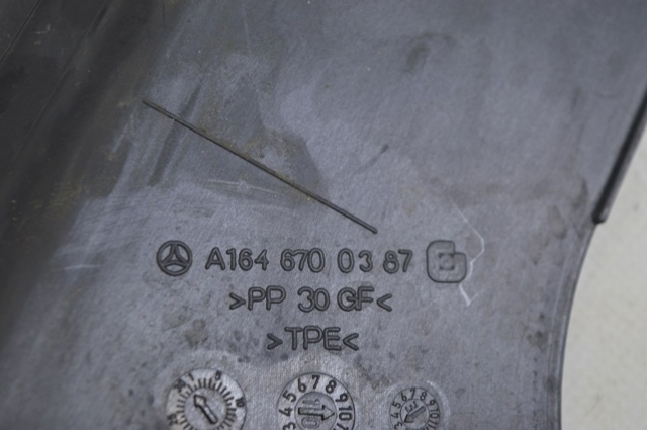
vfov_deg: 16.5
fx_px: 1481
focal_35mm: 82
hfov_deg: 24.6
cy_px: 215
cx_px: 324
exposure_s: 1/20
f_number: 5.6
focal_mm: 55
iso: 400
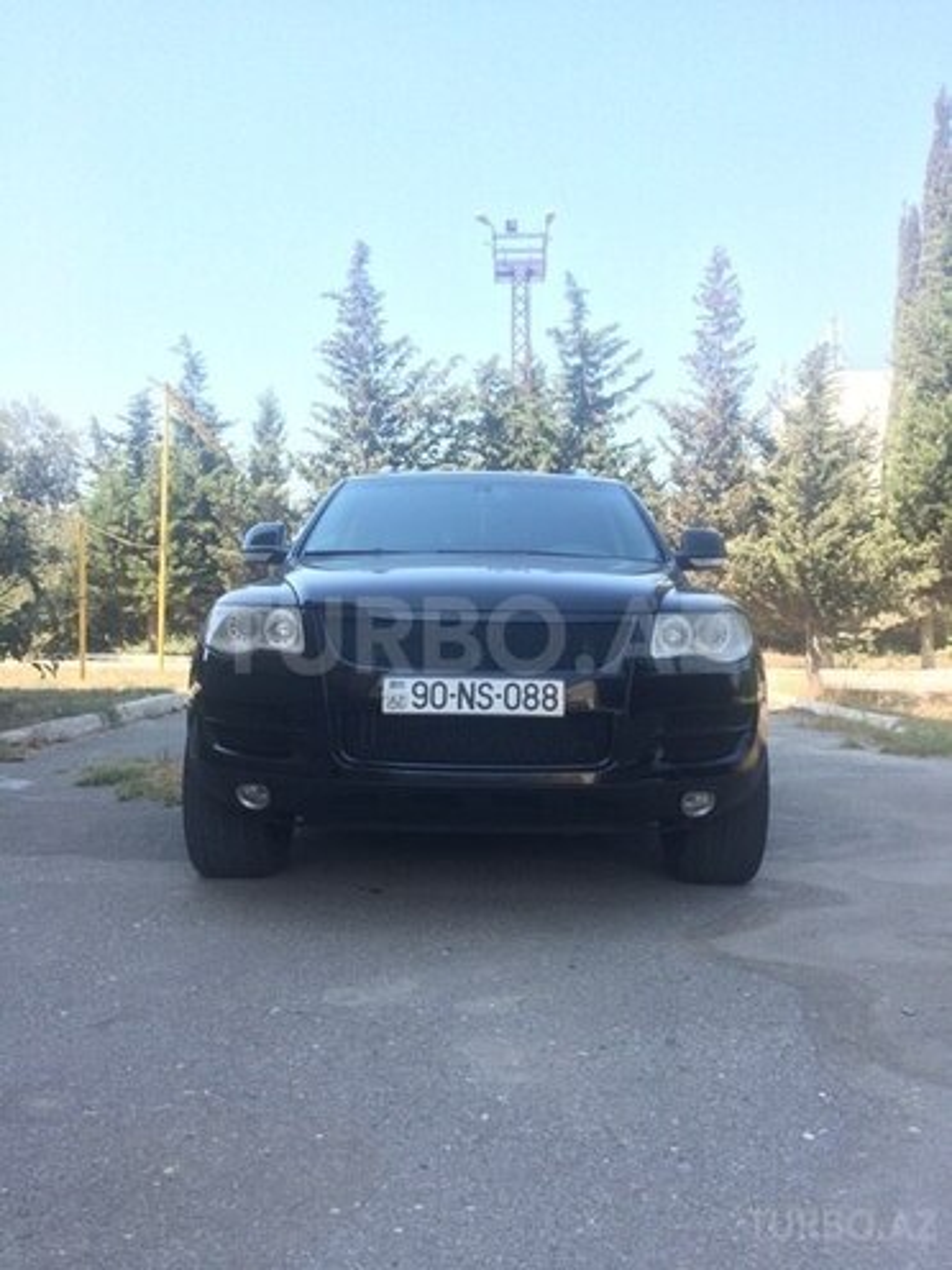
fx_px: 1063
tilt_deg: -3.7
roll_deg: +1.1
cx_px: 476
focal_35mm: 29
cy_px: 635
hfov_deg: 48.2
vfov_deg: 61.7
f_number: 2.2
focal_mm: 4.15
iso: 32
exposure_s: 1/293
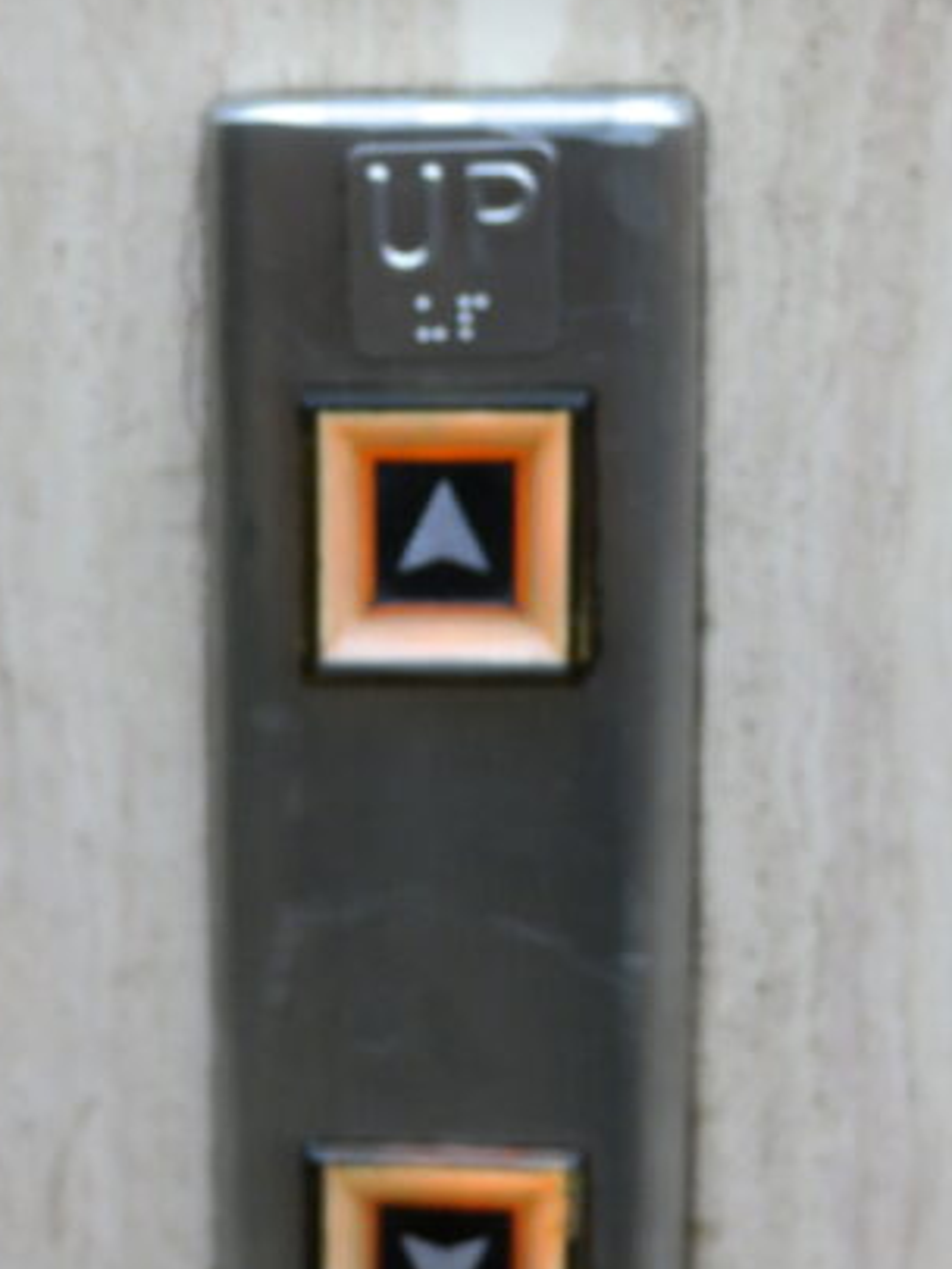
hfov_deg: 18.0
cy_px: 526
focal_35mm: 82
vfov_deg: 23.8
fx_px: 3005
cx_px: 354
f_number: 3.5
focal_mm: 20
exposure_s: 1/40
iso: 800
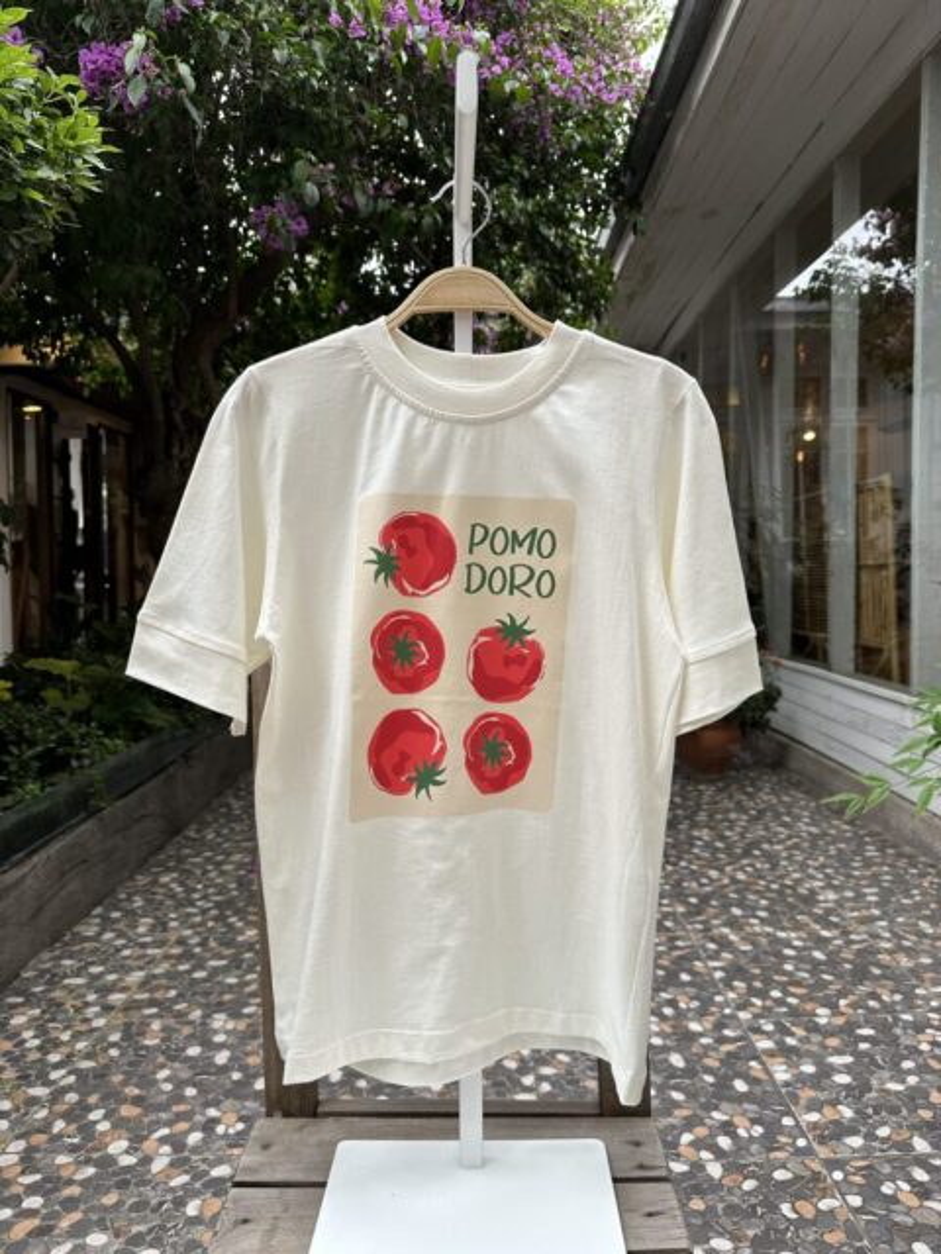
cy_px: 627
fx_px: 870
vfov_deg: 71.6
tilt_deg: -2.5
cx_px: 470
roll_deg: -0.9
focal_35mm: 24
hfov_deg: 56.8
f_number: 1.78
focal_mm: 6.86
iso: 80
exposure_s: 1/580
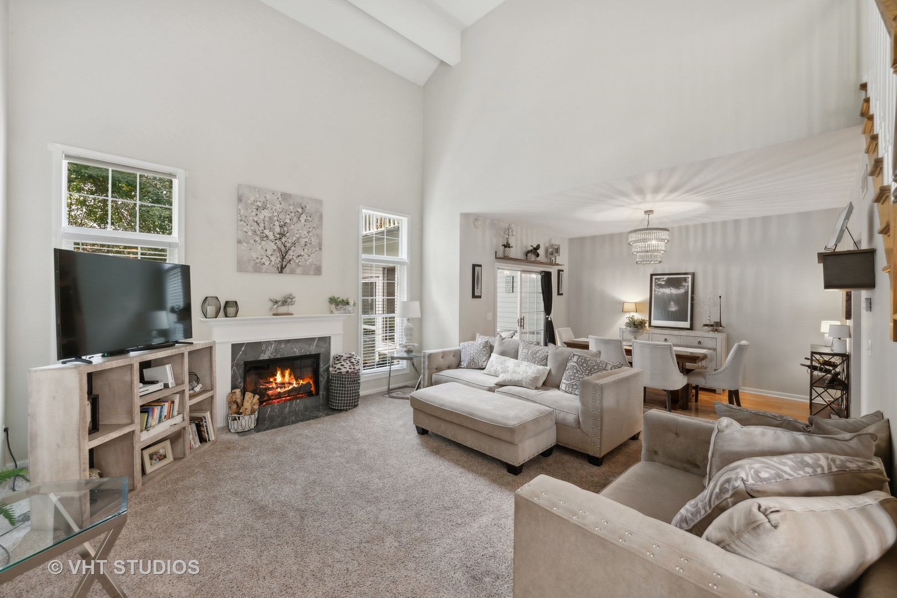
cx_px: 448
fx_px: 349
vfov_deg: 81.2
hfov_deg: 104.3
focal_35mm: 14
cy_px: 299
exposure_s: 1/13
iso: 400
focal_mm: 14
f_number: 8
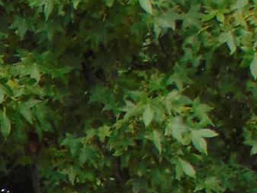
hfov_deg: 5.2
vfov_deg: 4.0
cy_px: 568
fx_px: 2690
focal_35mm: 362
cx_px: -448
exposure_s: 1/500
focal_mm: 10.8
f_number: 3.6
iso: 80
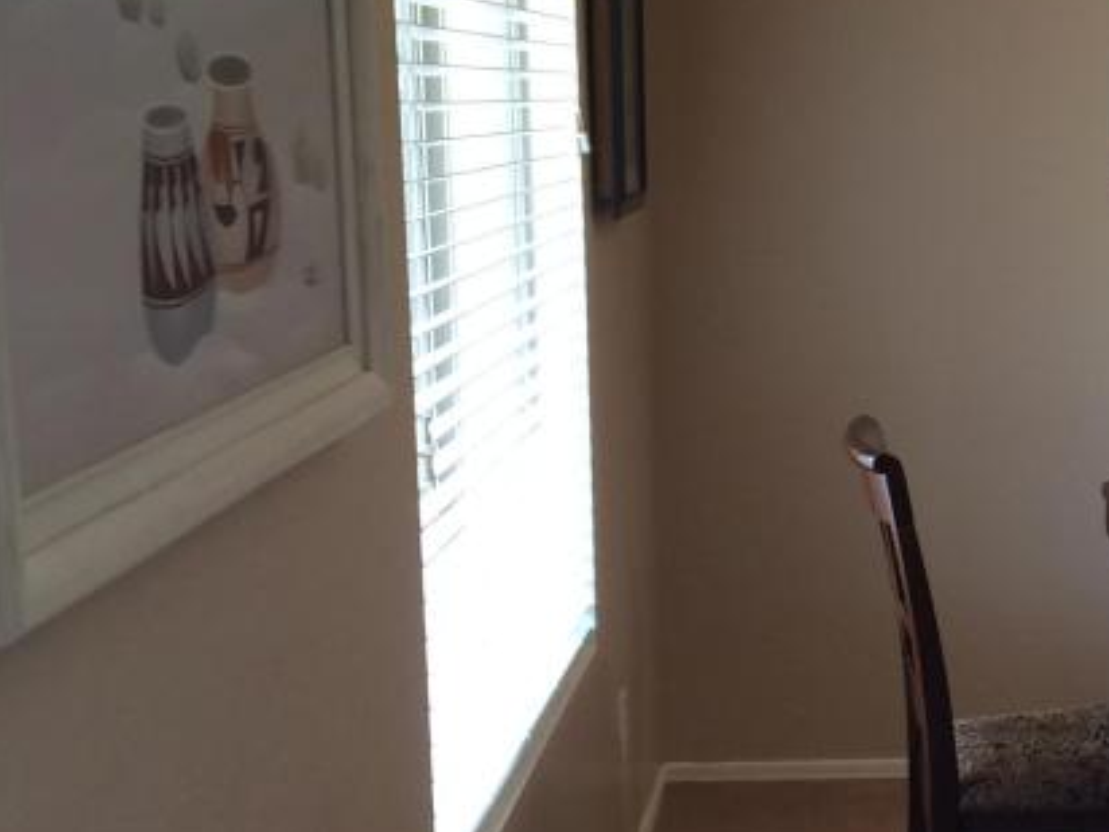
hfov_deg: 24.8
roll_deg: -0.9
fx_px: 2307
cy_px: 482
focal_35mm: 72
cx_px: 1279
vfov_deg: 20.4
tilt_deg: -11.6
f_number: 2.2
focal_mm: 4.15
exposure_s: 1/30
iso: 40
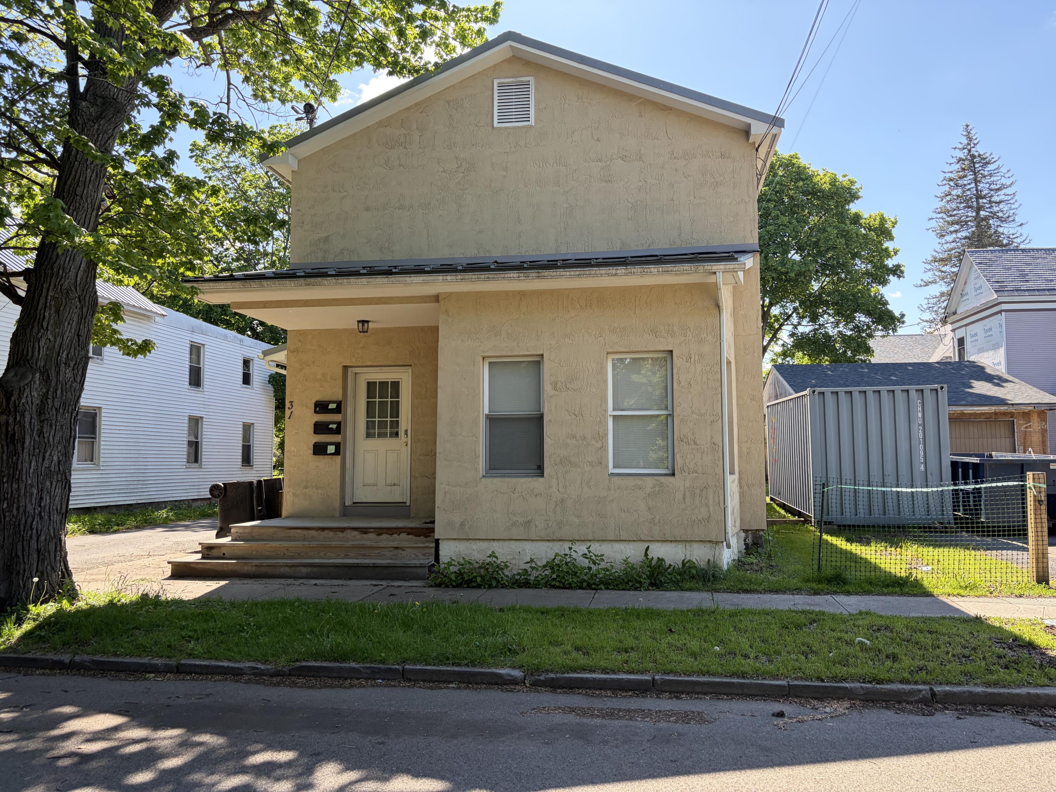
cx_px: 528
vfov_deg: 53.1
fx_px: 793
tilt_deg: +6.0
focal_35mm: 26
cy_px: 396
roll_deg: +1.1
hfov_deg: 67.3
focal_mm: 5.96
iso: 64
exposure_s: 1/773
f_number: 1.6
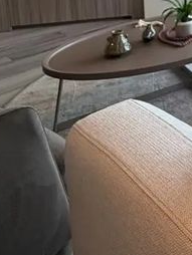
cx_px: 307
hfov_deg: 23.2
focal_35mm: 47
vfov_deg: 33.8
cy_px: -41
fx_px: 347
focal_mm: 2.22
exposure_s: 1/120
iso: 125
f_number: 2.2
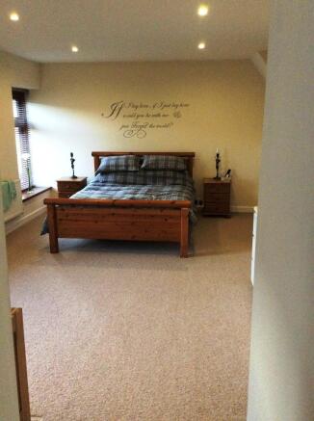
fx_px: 388
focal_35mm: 32
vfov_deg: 56.9
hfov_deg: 44.0
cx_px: 157
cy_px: 210
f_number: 2.4
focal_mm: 3.3
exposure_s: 1/25
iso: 250
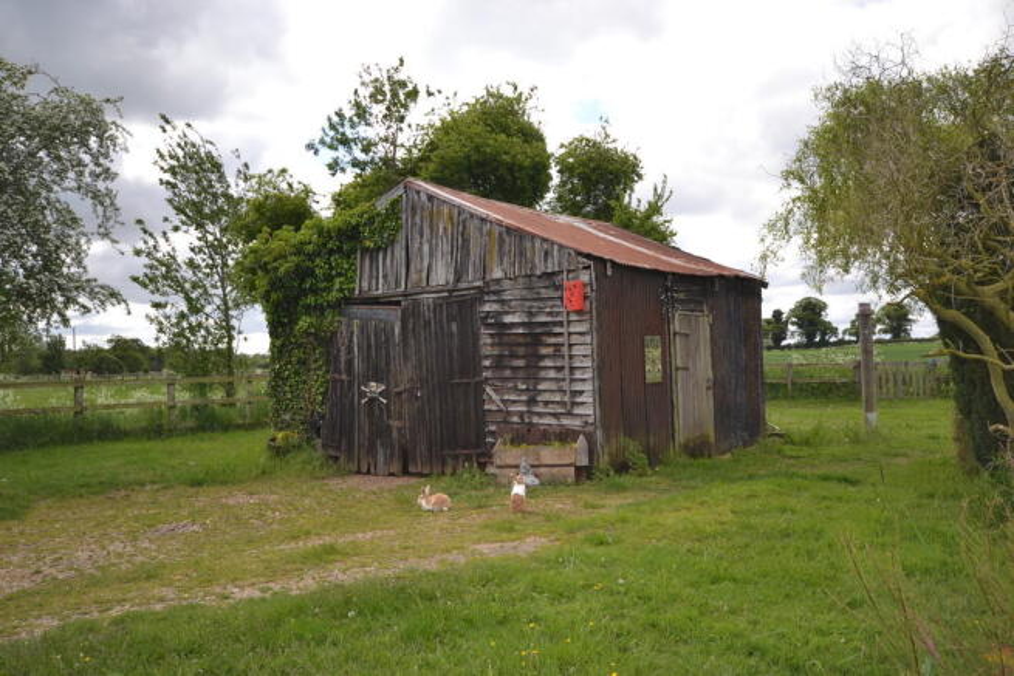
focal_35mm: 30
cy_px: 338
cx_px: 507
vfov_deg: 43.6
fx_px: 845
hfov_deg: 61.9
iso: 100
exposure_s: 1/200
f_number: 5.6
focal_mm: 20
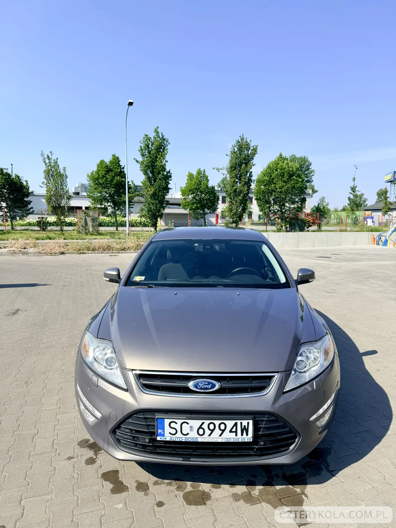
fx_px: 366
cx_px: 198
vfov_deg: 71.6
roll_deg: -0.9
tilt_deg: -5.6
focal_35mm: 24
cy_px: 264
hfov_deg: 56.8
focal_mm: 6.76
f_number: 1.78
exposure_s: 1/4167
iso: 80
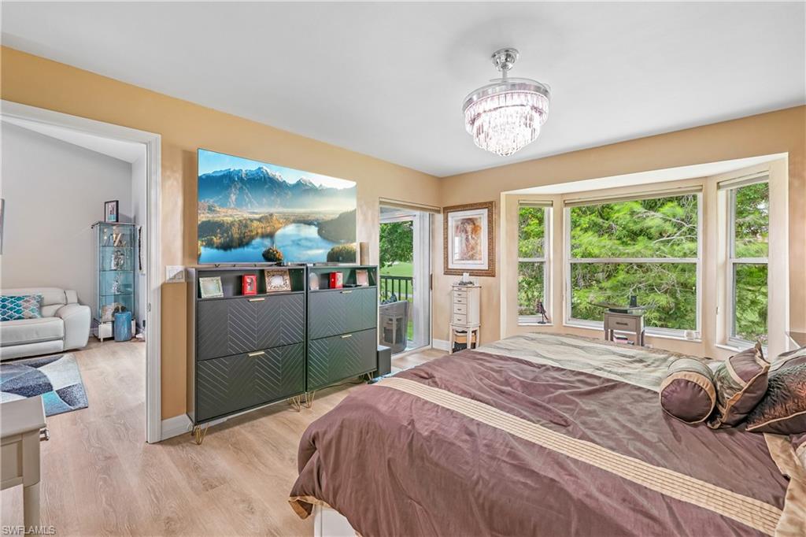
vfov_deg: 81.2
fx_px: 313
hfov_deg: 104.3
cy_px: 268
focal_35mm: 14
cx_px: 403
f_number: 8
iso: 400
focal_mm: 14
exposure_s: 1/15
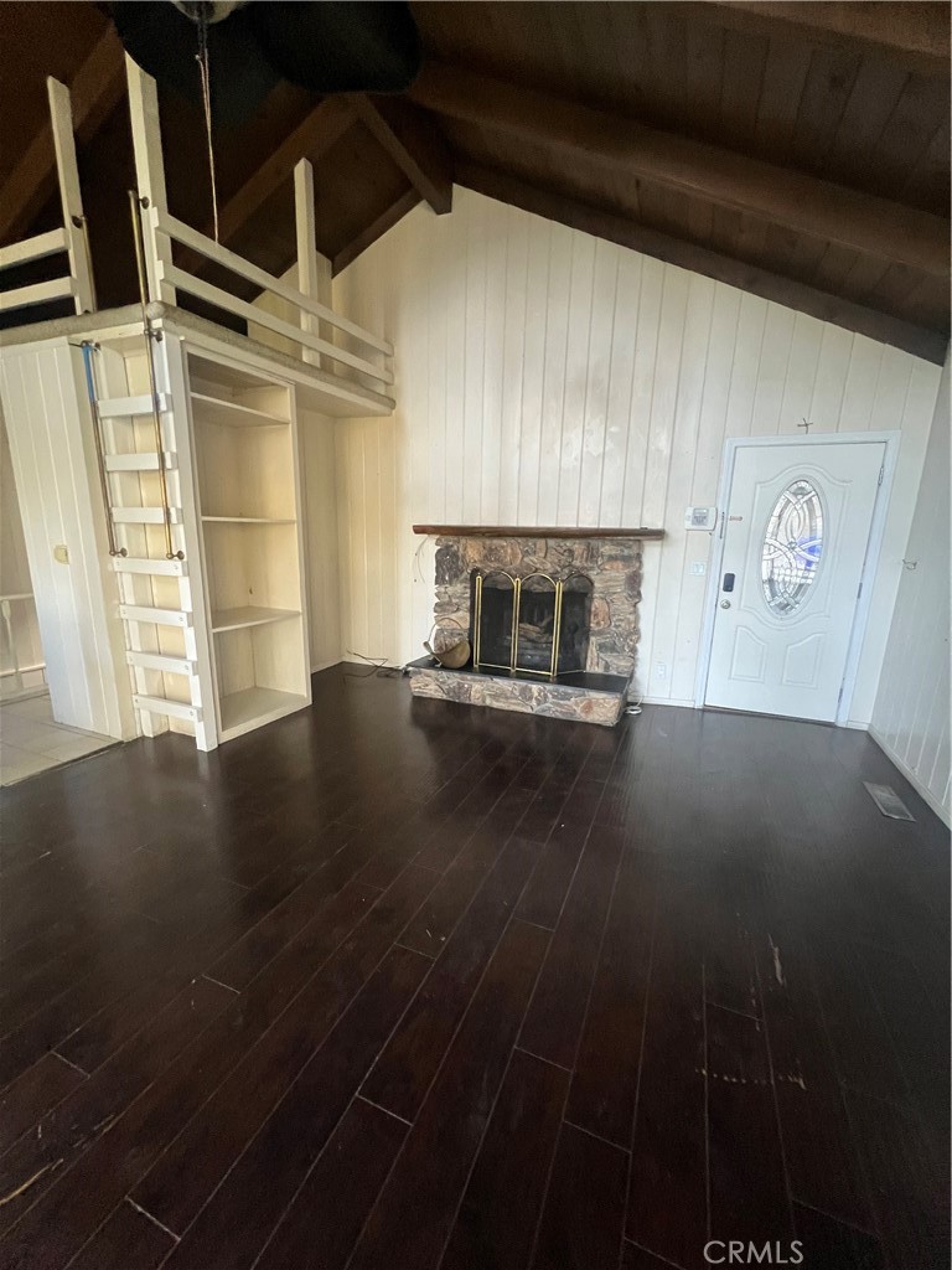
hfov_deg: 89.9
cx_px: 476
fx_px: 477
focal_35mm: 13
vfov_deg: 106.2
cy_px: 635
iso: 500
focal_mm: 1.57
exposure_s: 1/60
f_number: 1.8
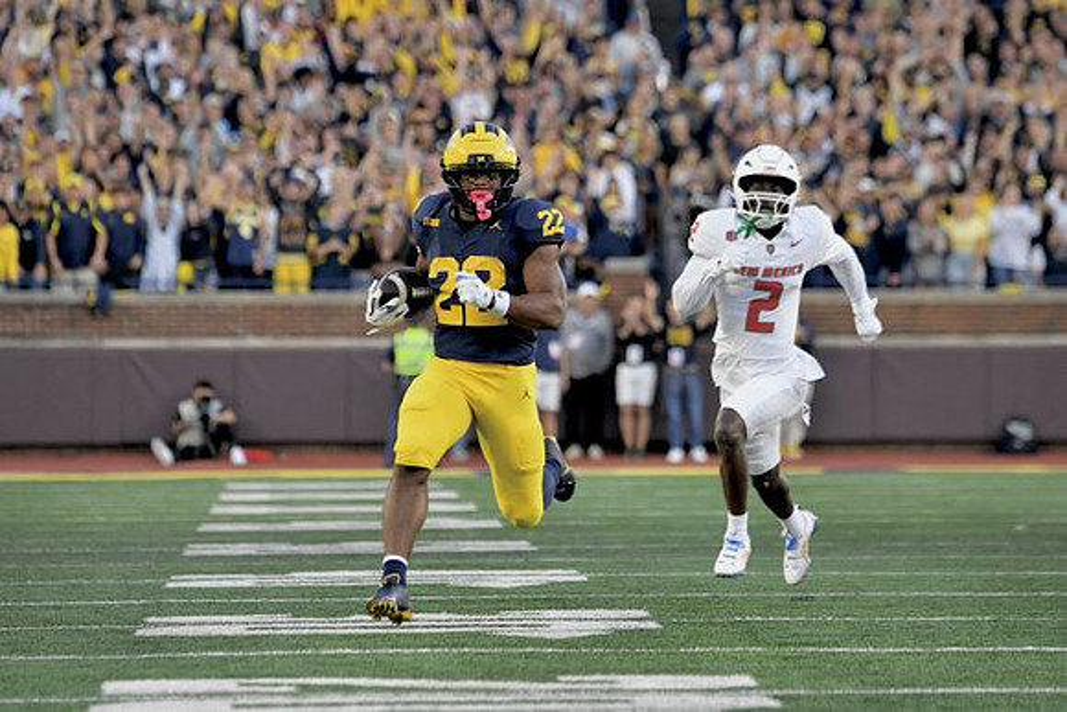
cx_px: 534
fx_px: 10672
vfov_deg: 3.8
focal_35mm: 360
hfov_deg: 5.7
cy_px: 356
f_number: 5.6
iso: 3200
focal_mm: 300
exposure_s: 1/1000
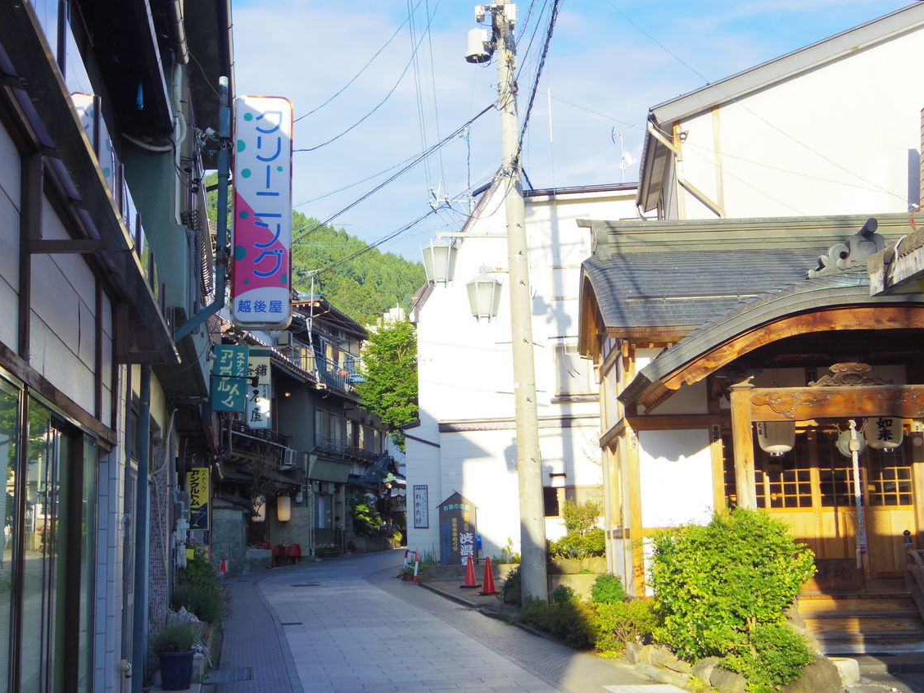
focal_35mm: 50
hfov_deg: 38.2
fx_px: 1335
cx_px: 442
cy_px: 328
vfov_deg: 29.1
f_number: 3.2
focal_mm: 8.5
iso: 250
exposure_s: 1/800
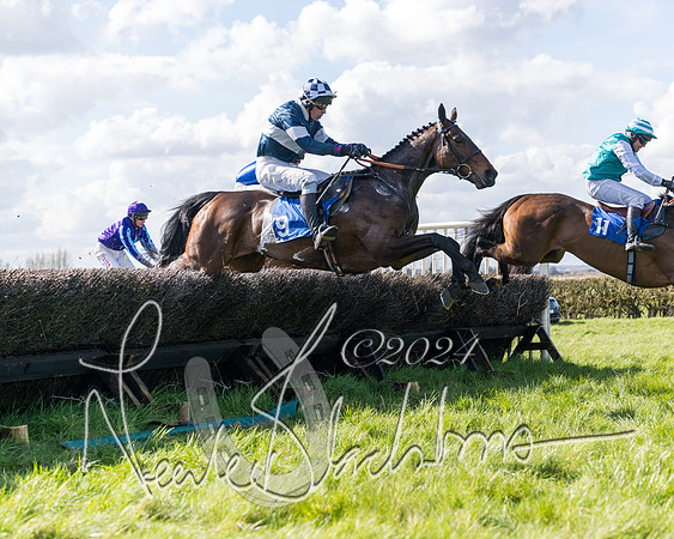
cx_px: 404
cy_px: 270
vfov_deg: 19.4
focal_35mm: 79
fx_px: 1572
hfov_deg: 24.2
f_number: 4
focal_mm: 70
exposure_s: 1/2500
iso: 400
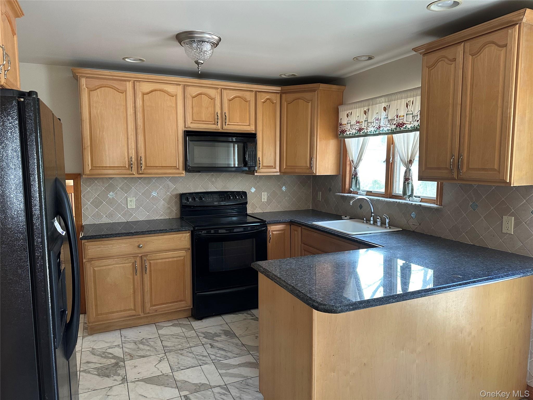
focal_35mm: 24
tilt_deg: -5.1
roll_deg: +0.1
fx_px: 370
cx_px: 266
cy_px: 200
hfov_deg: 71.6
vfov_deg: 56.8
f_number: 1.78
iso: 250
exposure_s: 1/83
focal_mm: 6.86
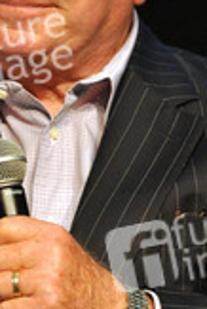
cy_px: 154
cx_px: 31
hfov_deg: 2.7
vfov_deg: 4.0
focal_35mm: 515
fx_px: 4432
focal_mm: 140
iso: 2000
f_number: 5.6
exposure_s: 1/125
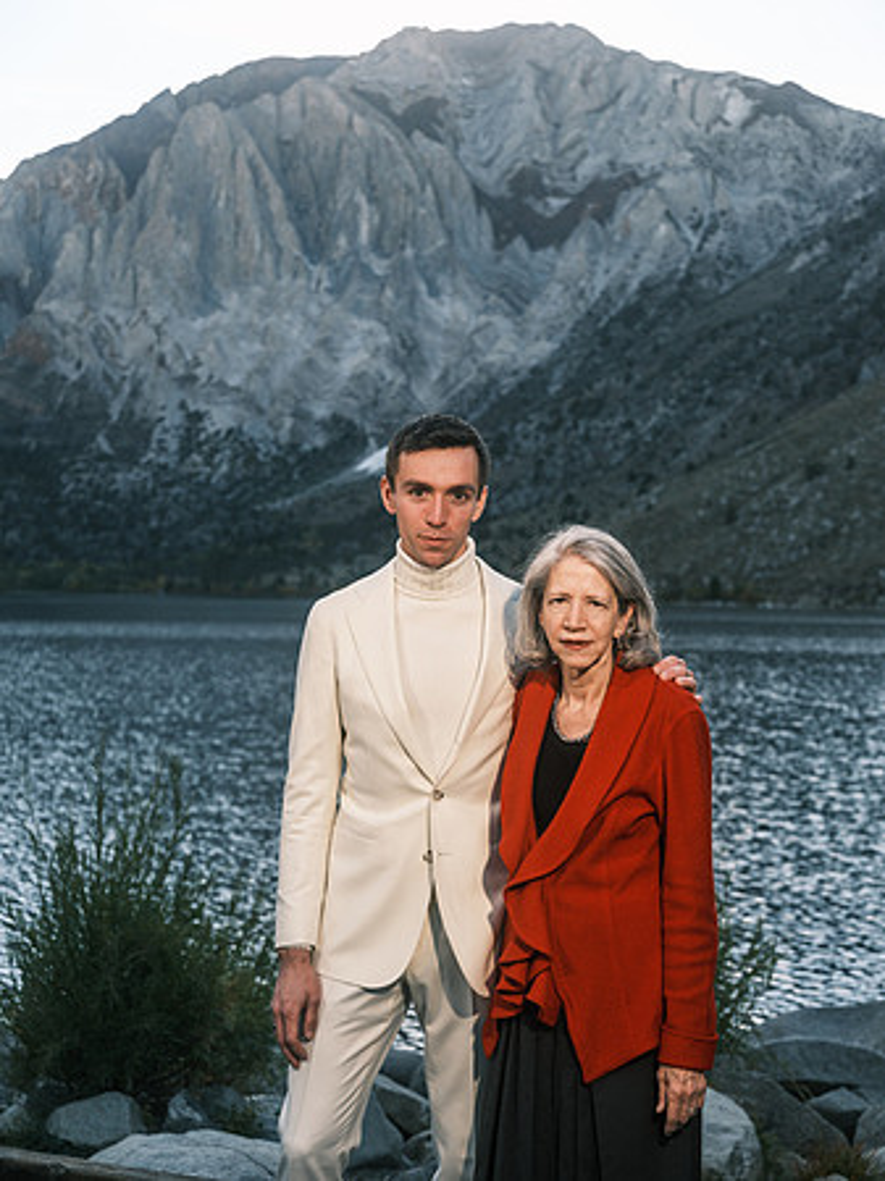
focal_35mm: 51
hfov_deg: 28.5
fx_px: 1740
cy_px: 590
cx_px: 442
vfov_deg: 37.5
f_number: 5.6
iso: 400
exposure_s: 1/125
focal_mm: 64
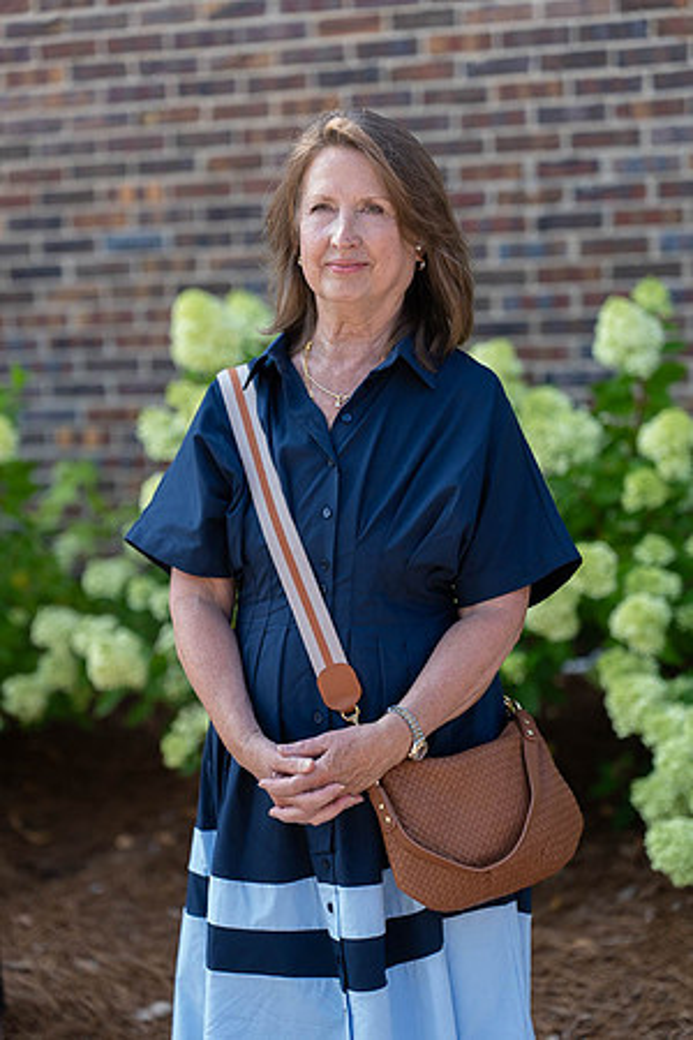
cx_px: 346
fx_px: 2021
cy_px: 520
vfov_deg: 28.8
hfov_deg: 19.5
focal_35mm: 70
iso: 80
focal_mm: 70
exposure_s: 1/400
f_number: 2
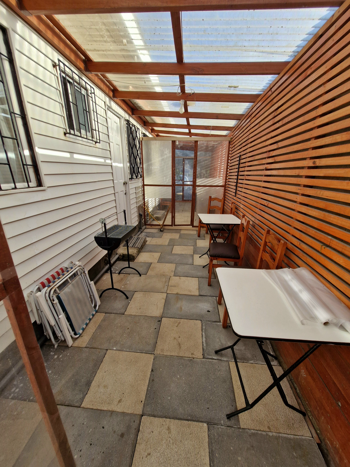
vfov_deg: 106.2
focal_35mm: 13
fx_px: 175
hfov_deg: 89.9
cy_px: 234
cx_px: 175
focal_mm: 1.74
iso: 50
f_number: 2.2
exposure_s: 1/588
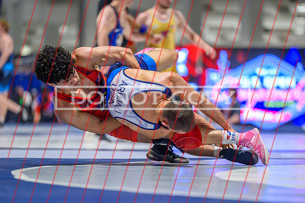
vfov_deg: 5.9
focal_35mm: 232
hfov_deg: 8.9
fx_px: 1968
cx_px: 175
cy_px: 104
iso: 7200
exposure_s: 1/800
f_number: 2.8
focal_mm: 185
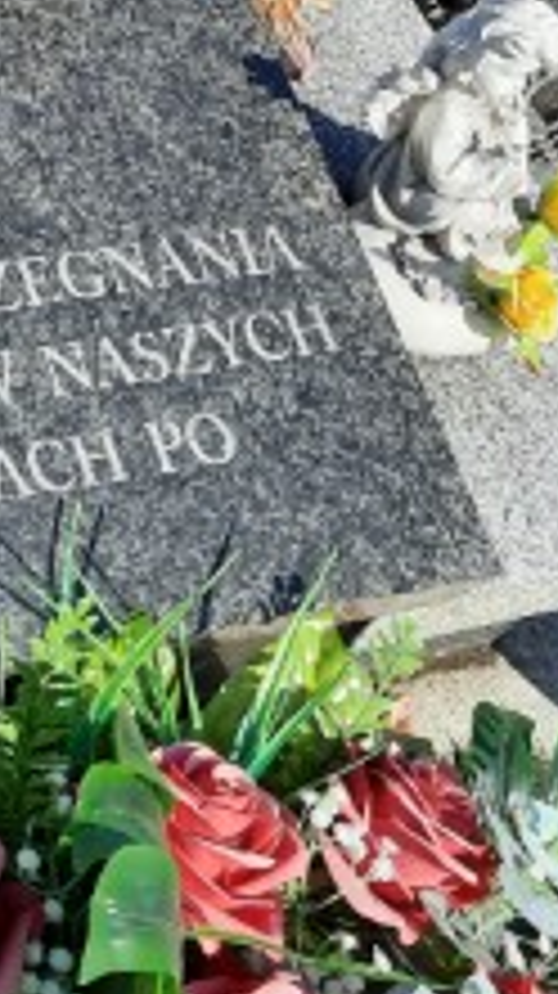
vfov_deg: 26.0
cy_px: 90
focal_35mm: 79
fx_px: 2082
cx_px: -450
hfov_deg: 13.6
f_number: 2
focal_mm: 4.6
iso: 32
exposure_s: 1/782
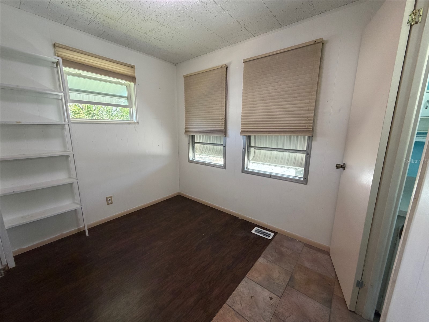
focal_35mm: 14
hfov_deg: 102.1
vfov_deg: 85.7
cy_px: 161
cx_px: 214
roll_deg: +0.1
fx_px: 174
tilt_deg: -10.3
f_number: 2.2
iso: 320
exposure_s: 1/120
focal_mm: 2.22
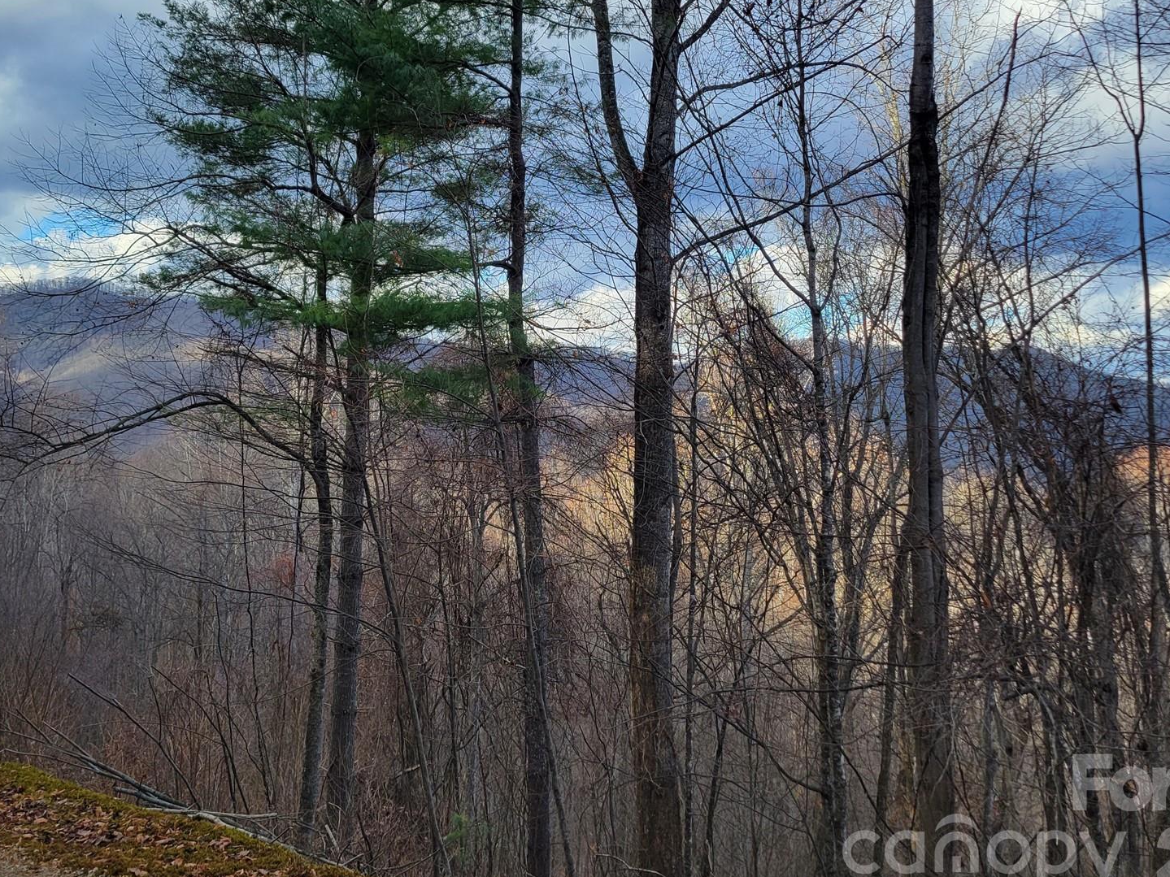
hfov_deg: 50.0
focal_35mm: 37
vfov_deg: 38.2
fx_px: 1250
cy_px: 289
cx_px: 499
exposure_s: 1/758
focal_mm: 5.4
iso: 40
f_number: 1.8
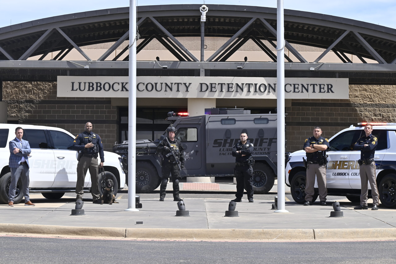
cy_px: 132
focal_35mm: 120
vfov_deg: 11.4
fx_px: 1320
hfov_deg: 17.1
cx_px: 198
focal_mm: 120
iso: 320
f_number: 18
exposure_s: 1/125
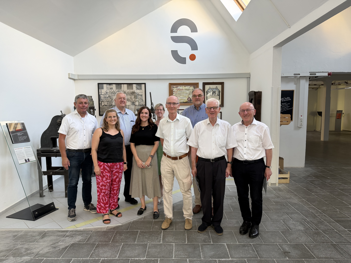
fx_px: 243
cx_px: 176
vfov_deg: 56.8
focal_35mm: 24
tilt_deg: -6.0
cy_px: 132
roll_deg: +0.7
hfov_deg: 71.6
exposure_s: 1/100
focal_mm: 6.76
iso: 125
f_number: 1.78
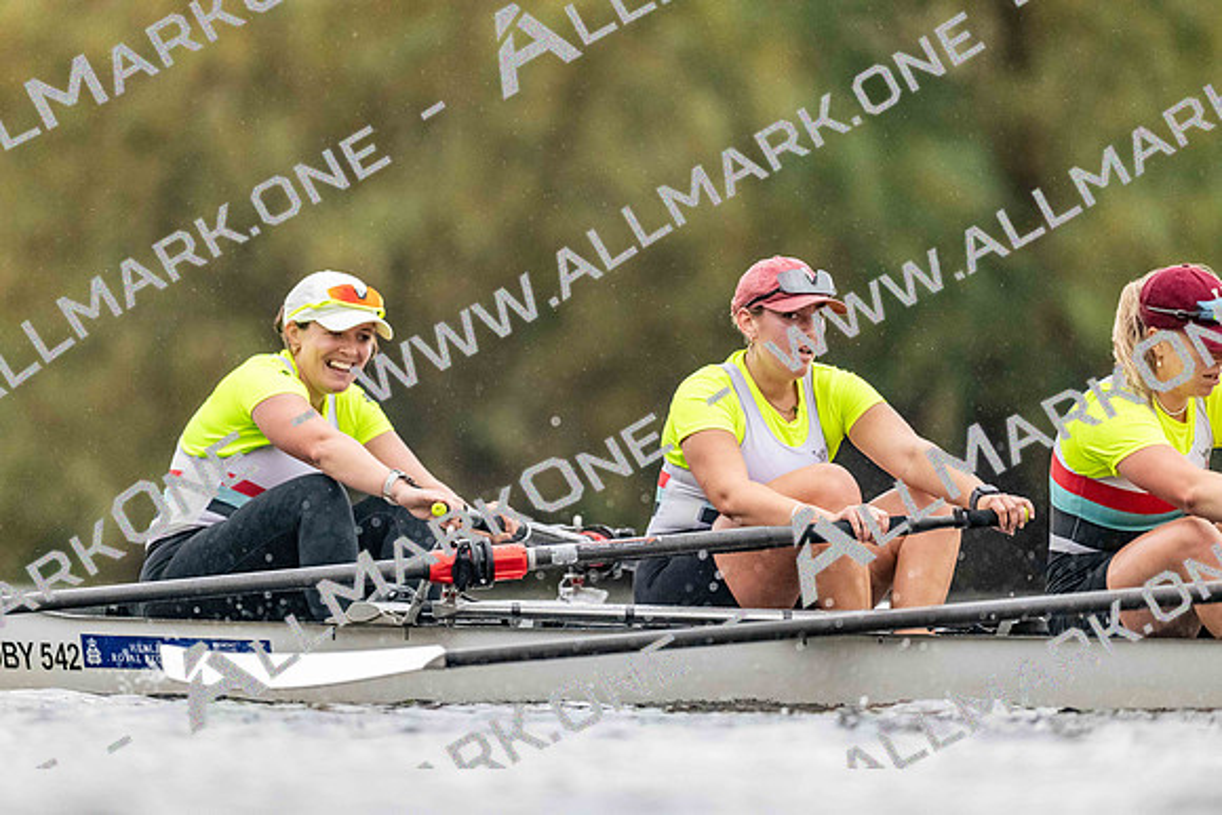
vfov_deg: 2.3
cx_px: 611
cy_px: 408
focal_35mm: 600
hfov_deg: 3.4
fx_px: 20370
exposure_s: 1/2500
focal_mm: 600
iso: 5600
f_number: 4
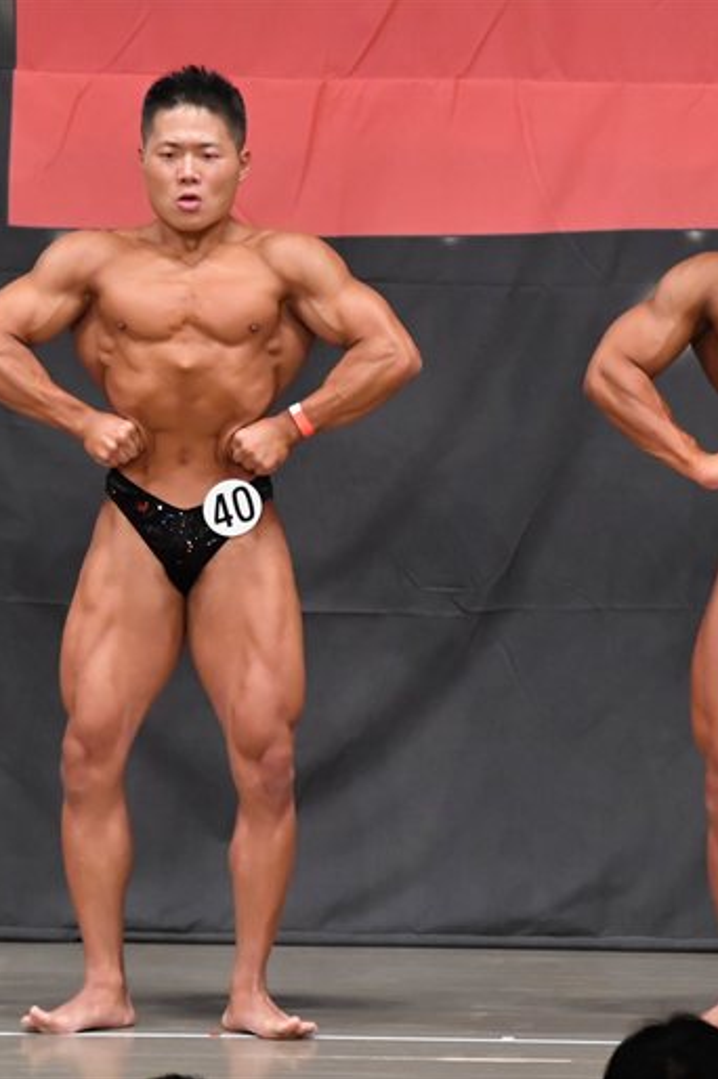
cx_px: 494
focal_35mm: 362
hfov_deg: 3.8
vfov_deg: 5.7
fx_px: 10844
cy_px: 540
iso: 6400
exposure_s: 1/400
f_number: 5.6
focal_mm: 160
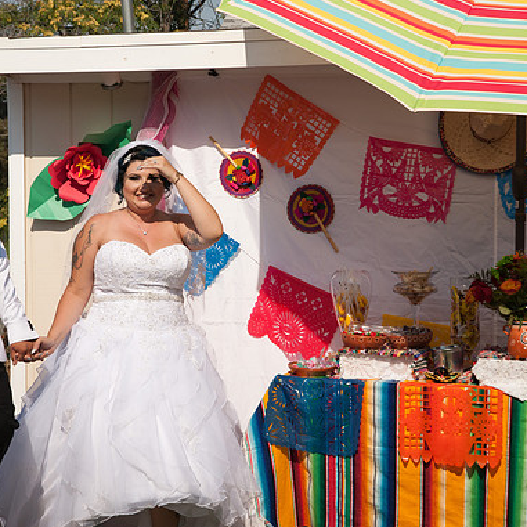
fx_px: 1671
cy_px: 261
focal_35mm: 97
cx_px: 195
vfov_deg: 17.9
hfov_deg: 17.9
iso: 200
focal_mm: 75
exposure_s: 1/640
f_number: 13
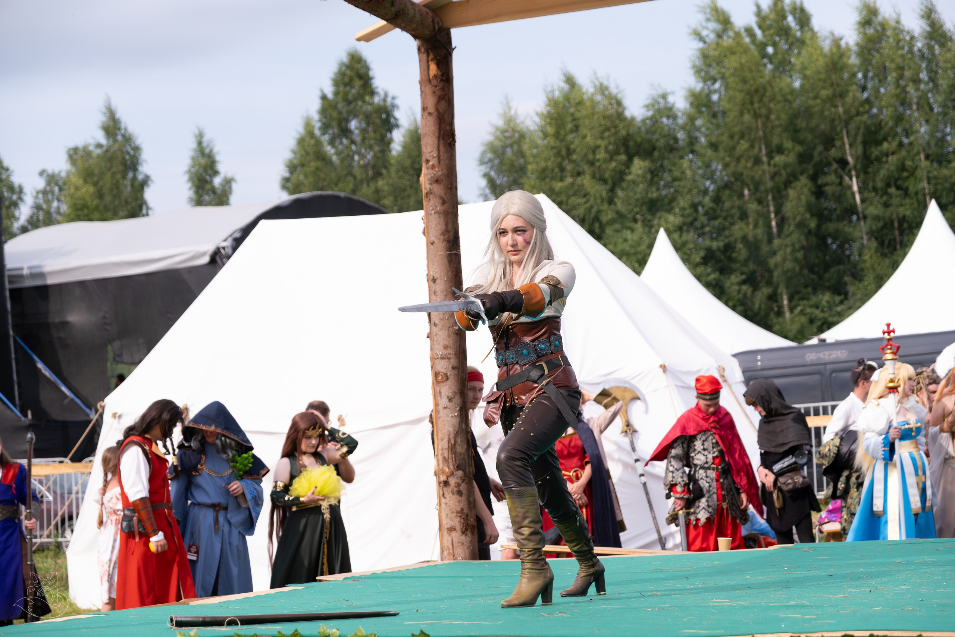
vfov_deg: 16.5
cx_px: 478
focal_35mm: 83
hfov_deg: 24.5
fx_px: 2202
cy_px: 318
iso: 200
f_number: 3.6
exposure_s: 1/1250
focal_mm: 55
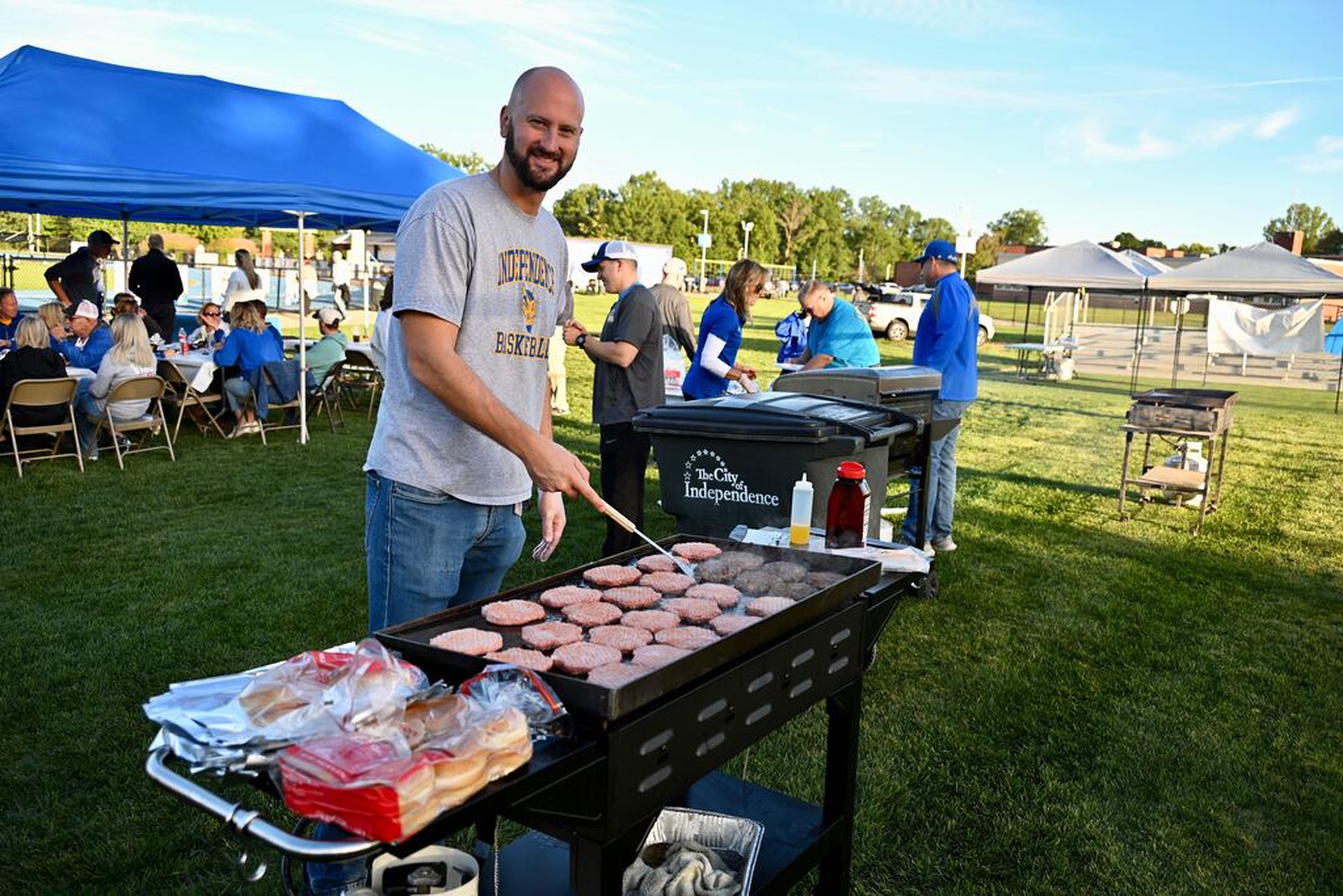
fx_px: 1119
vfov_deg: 43.6
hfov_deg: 61.9
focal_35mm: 30
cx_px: 672
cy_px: 448
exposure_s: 1/250
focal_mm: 30
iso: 200
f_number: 4.5
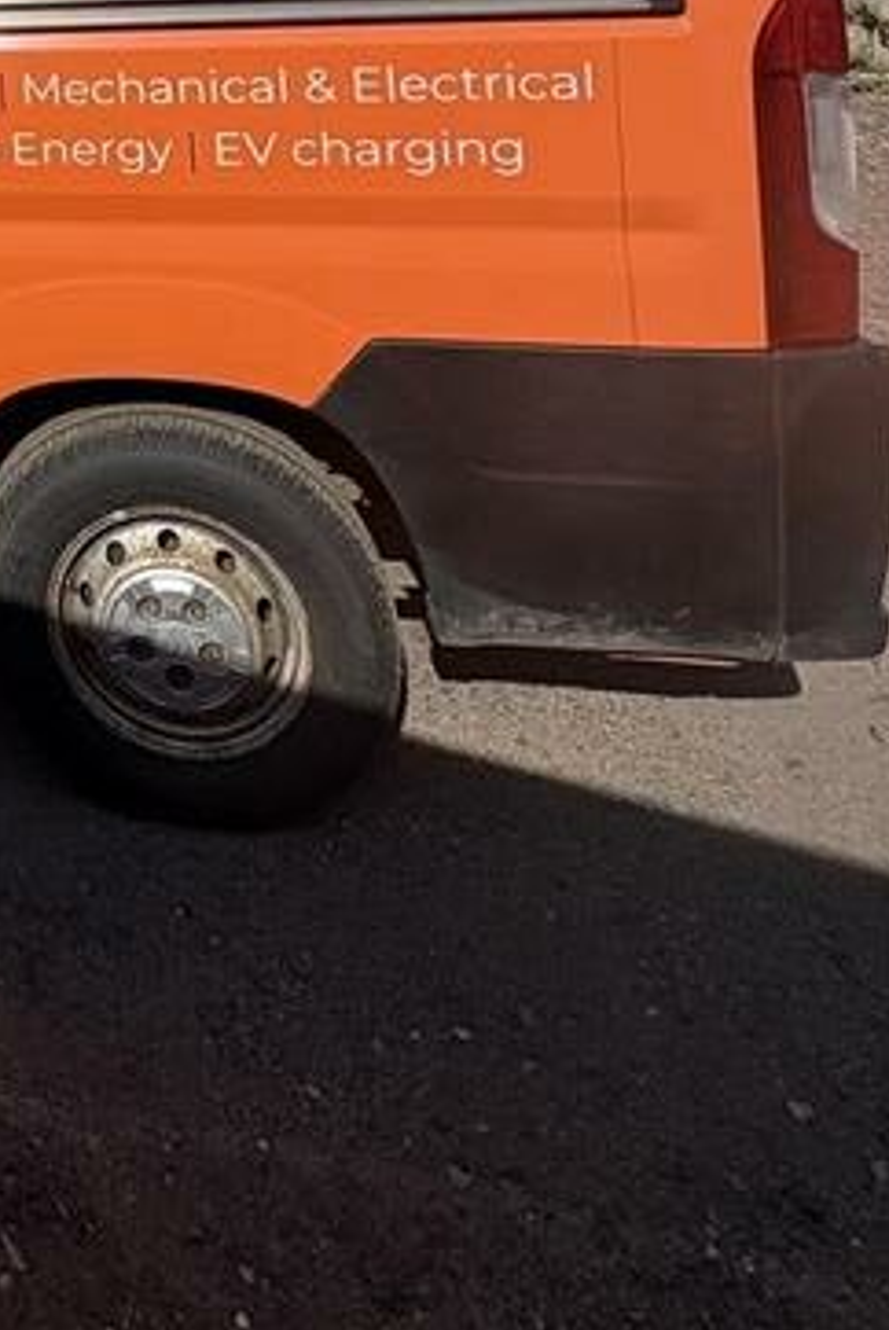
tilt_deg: +3.7
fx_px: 1331
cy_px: -162
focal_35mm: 36
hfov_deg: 29.5
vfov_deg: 41.3
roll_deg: +1.6
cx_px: -276
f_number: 2.2
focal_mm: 2.22
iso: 50
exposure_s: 1/3390
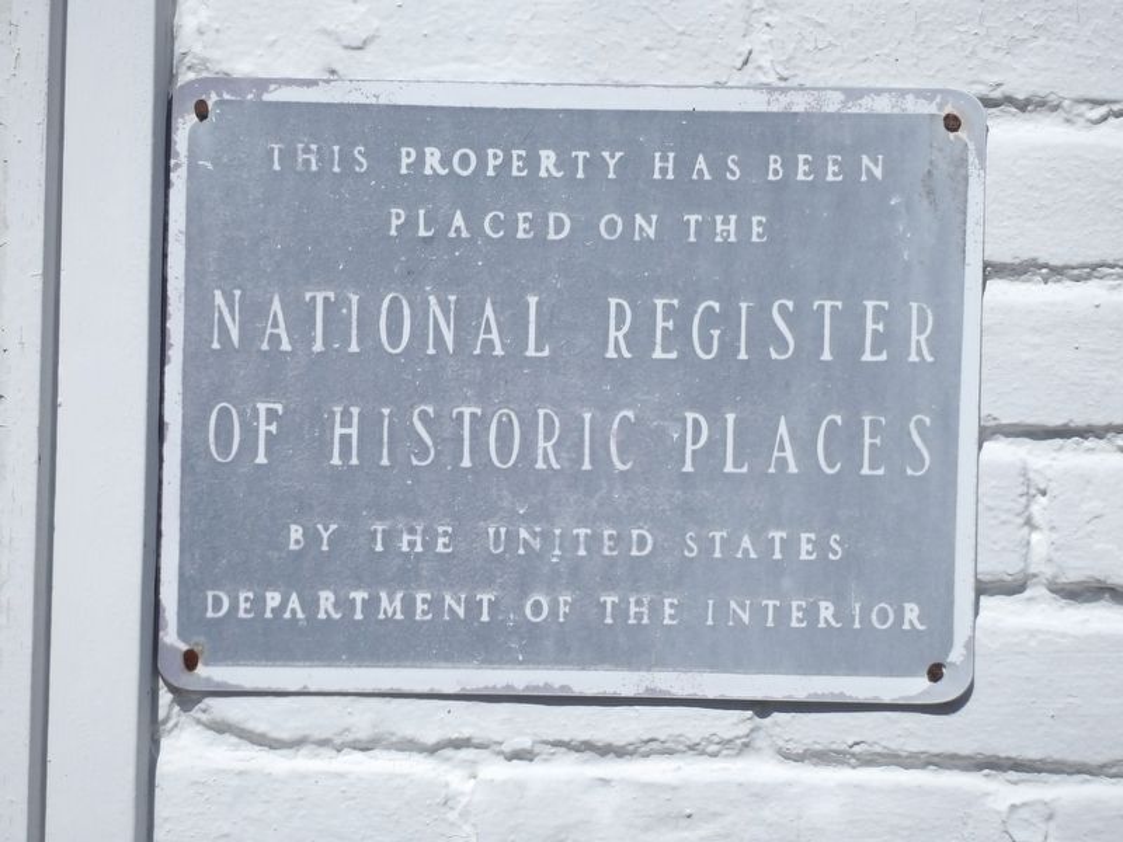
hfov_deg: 2.1
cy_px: 421
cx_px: 562
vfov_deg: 1.5
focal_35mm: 967
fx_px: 31371
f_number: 6.1
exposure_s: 1/781
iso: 100
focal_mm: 173.5
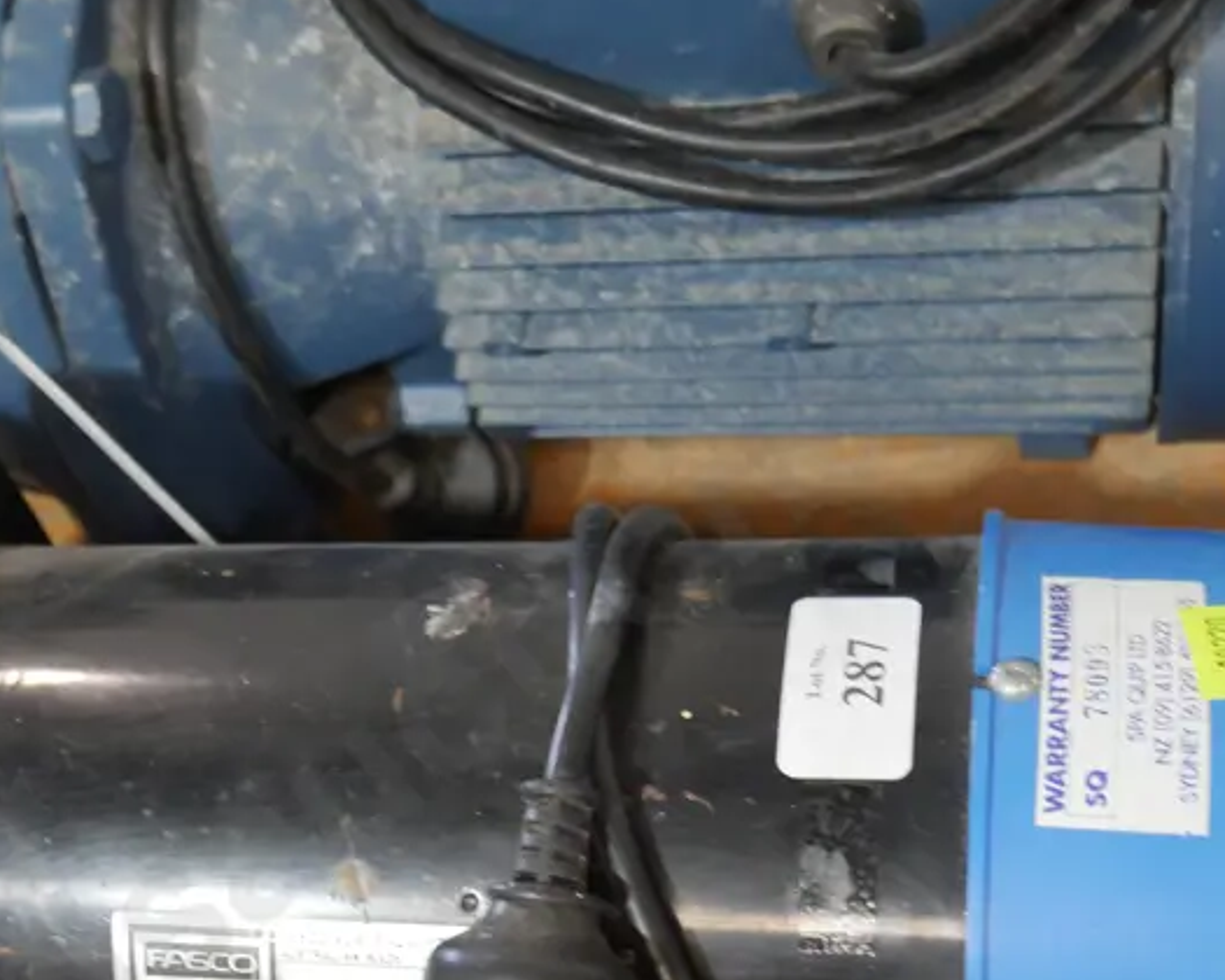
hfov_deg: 30.6
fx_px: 2212
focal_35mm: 61
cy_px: 776
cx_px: 371
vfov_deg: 24.6
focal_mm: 16
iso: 800
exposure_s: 1/60
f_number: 3.6
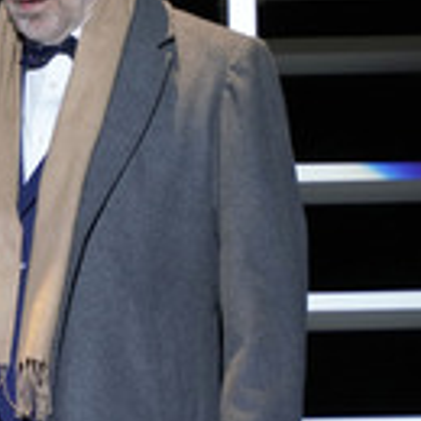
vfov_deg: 4.7
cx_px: -300
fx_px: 5119
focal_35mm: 372
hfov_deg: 4.7
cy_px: 227
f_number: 5.6
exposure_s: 1/320
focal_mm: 126
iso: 3200
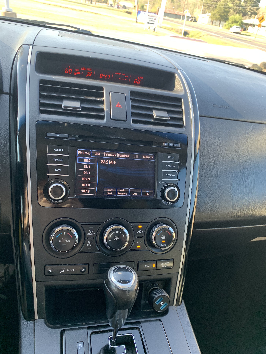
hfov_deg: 51.4
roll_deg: -9.0
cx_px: 134
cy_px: 183
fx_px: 277
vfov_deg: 65.3
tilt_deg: -31.8
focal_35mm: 27
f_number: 1.8
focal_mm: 4.25
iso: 80
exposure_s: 1/121
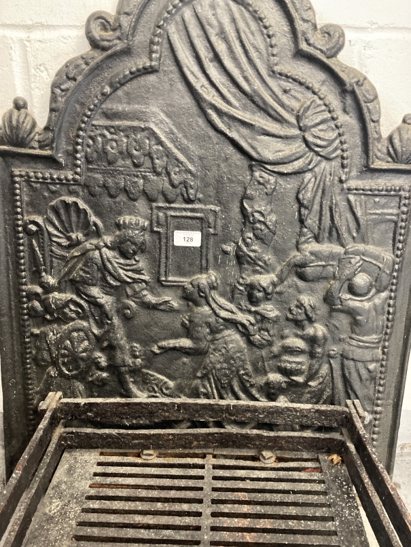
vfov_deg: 63.4
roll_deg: -0.8
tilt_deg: -19.4
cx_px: 206
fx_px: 443
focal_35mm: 28
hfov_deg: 49.8
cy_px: 274
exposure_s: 1/25
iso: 400
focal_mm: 3.99
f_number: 1.8
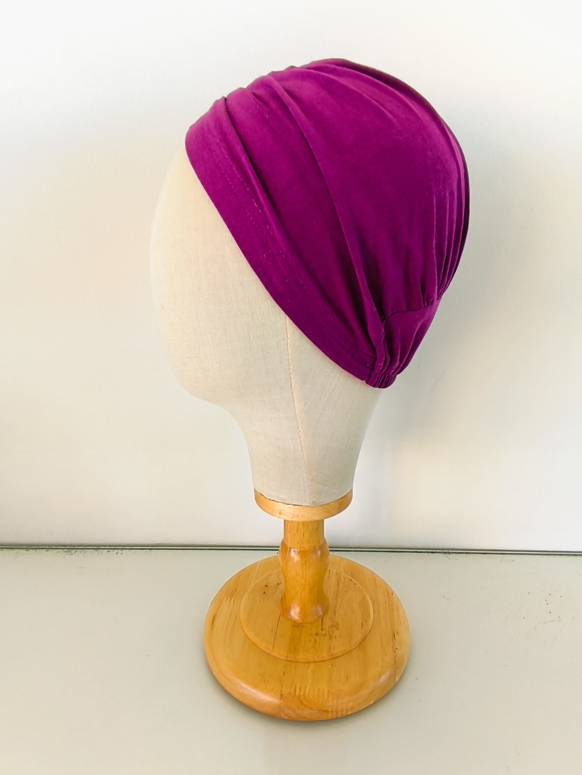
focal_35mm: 23
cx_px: 291
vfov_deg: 73.9
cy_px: 388
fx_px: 515
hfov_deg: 58.9
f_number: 2.2
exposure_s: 1/30
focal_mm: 1.65
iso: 50
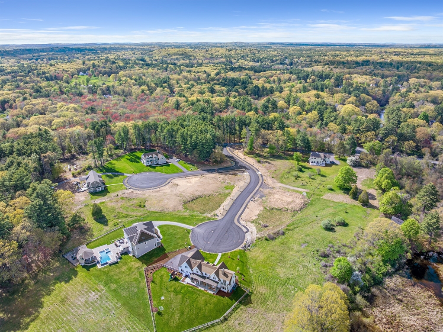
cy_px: 166
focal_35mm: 24
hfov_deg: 71.6
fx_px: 307
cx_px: 222
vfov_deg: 56.8
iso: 100
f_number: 5.6
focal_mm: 12.29
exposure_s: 1/240
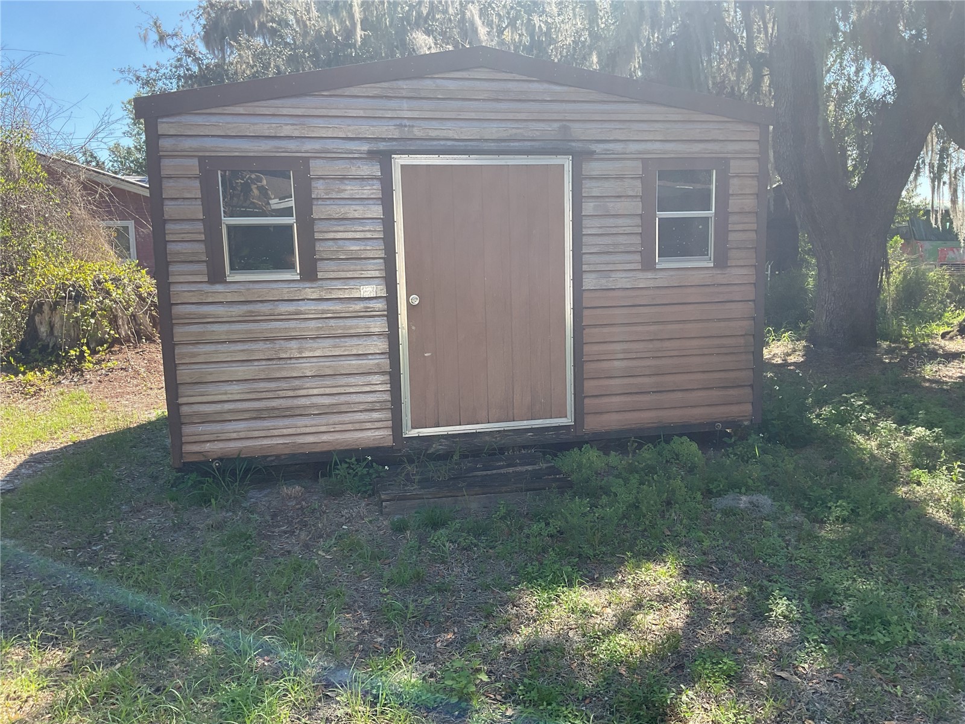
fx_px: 808
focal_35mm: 29
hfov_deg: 61.7
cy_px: 362
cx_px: 482
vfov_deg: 48.2
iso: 16
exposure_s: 1/425
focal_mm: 3
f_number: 1.8
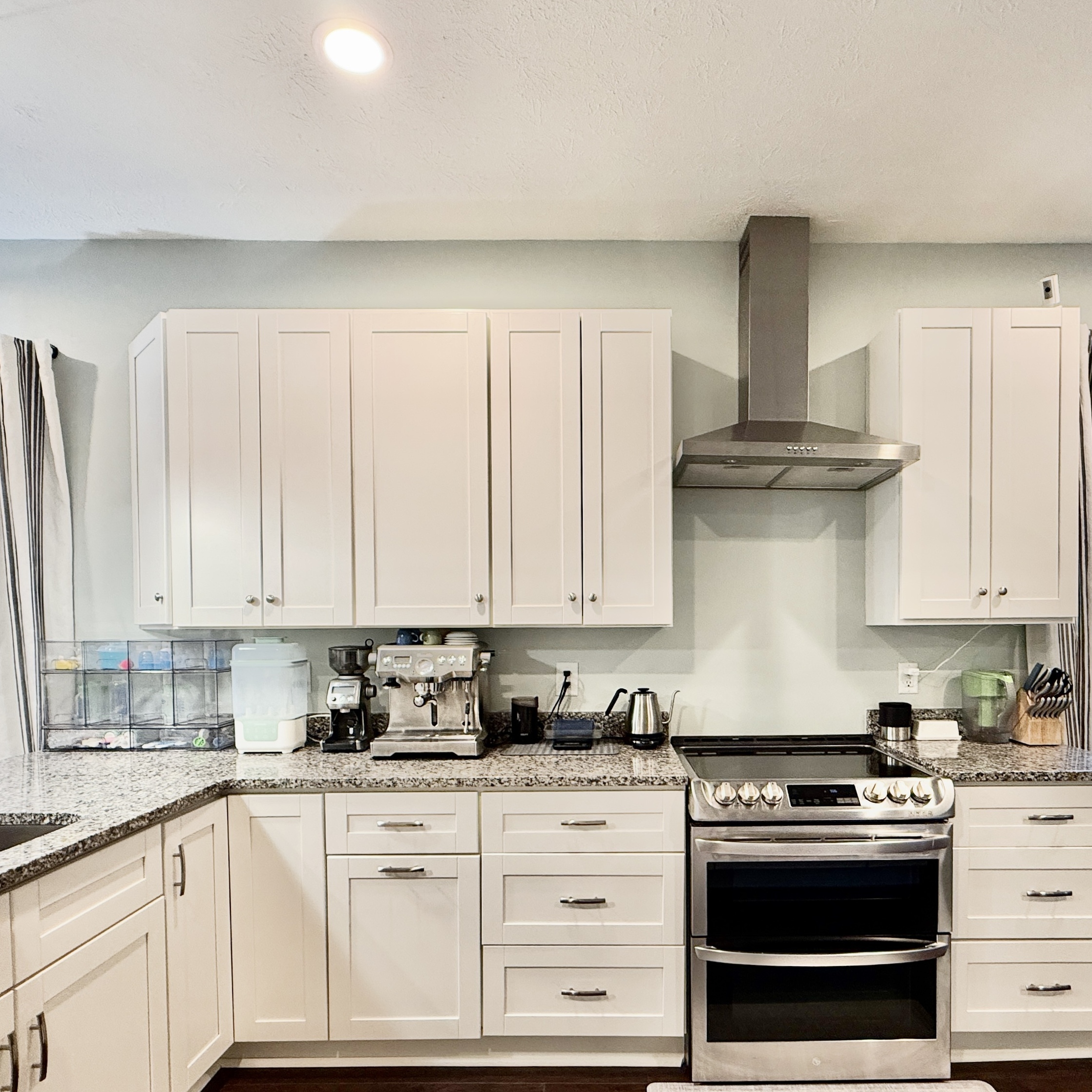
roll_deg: +0.0
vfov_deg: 84.0
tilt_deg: -0.8
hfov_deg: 84.0
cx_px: 546
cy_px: 557
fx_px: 607
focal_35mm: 17
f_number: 2.2
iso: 200
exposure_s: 1/60
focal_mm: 2.22
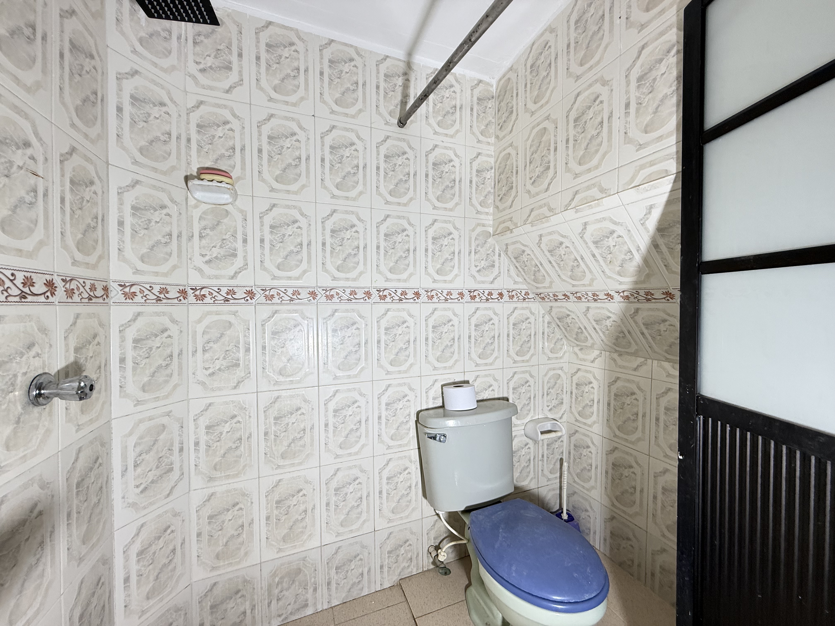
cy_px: 313
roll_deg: -0.3
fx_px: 338
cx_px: 418
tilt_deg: -1.4
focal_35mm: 14
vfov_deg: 85.7
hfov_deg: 102.1
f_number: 2.2
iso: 125
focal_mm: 2.22
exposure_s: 1/120
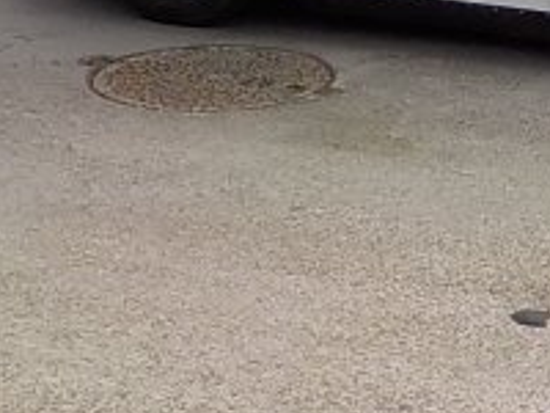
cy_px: -91
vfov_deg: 12.1
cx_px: 586
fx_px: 1907
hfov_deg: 16.0
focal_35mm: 120
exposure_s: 1/1000
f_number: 3.3
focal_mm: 4.1
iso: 125
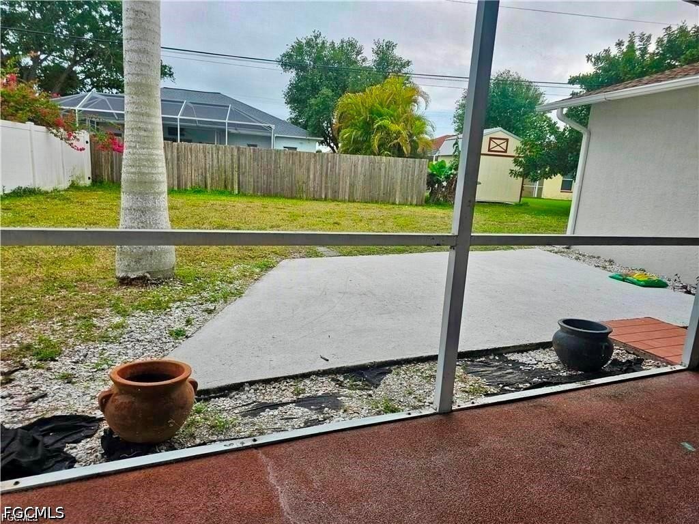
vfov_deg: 58.9
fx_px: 464
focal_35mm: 23
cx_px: 350
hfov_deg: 73.9
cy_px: 262
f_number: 1.7
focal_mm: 6.3
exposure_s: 1/180
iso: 25
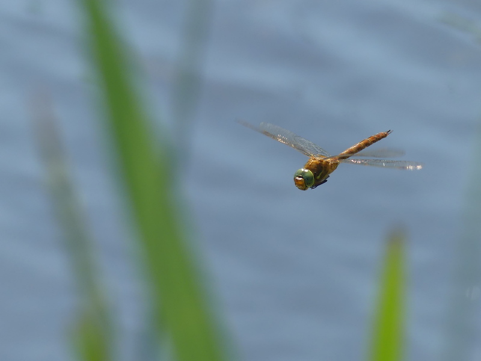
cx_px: 240
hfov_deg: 2.2
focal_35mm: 884
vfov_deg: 1.7
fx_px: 12283
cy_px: 180
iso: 100
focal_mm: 108
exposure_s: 1/800
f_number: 3.5
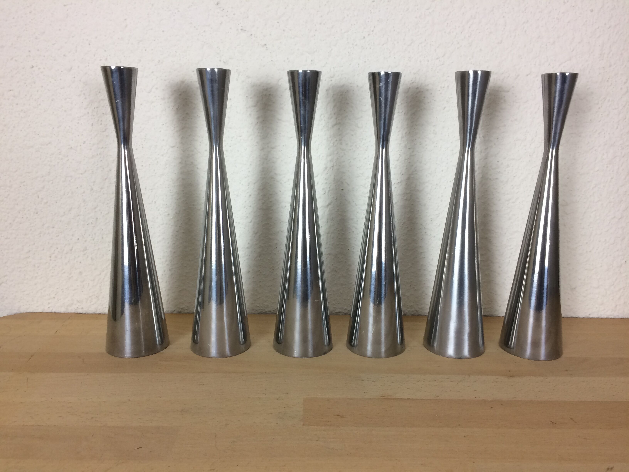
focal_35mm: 29
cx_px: 314
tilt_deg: -11.7
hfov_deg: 61.7
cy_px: 236
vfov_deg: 48.2
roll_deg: -1.0
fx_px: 527
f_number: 2.2
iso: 40
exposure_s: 1/33
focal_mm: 4.15
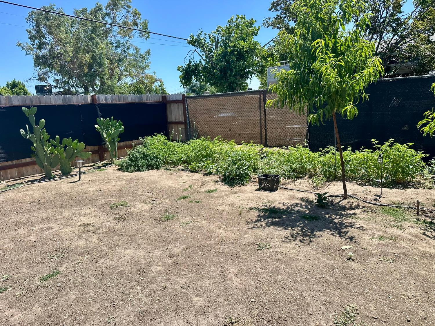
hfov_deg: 71.6
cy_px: 163
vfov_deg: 56.8
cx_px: 218
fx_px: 302
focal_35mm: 24
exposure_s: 1/2732
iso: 80
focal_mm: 6.86
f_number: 1.78
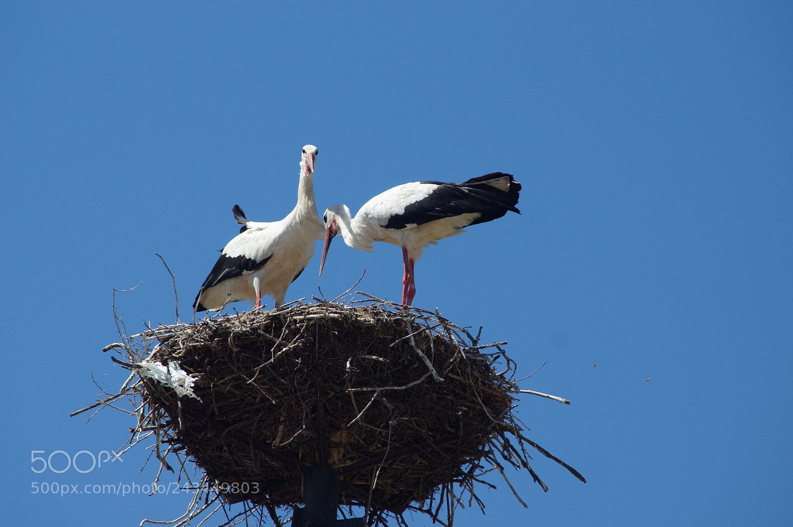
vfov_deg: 4.6
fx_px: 6601
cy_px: 264
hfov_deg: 6.9
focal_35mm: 300
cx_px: 396
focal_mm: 200
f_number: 6.3
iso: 100
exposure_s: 1/400
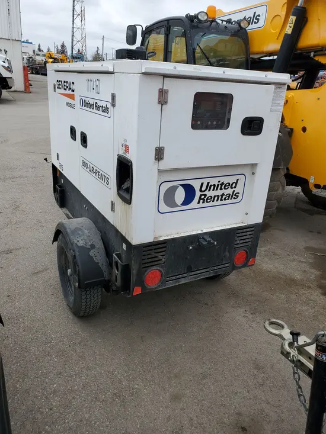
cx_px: 163
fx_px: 326
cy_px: 217
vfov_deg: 67.3
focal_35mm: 26
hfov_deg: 53.1
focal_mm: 4.3
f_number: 2.4
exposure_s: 1/761
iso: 50
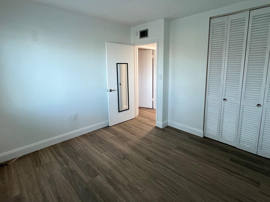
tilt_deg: -8.6
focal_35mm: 17
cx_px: 145
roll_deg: +0.7
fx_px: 133
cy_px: 86
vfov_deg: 74.3
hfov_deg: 90.9
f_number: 1.8
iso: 160
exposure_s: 1/120
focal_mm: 1.57
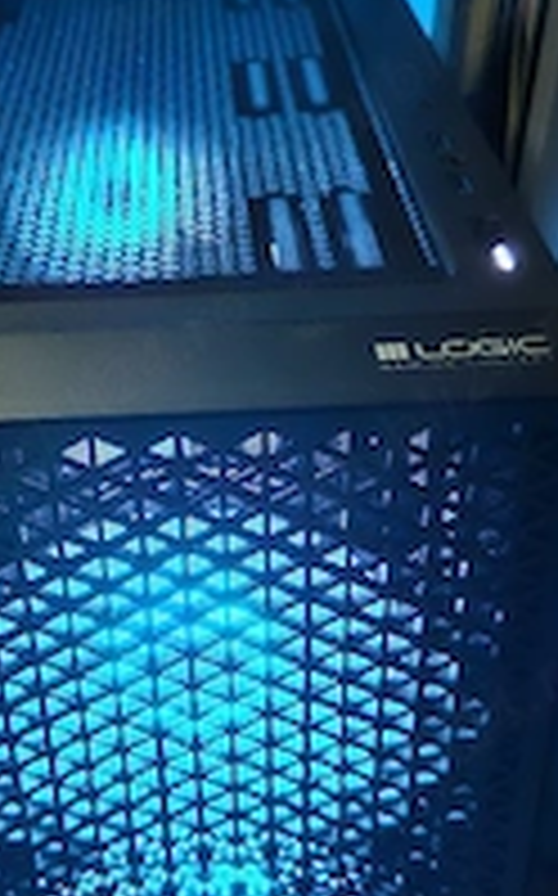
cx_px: 194
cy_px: 450
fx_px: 1195
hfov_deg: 26.2
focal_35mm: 49
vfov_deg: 41.1
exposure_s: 1/16.7
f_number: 1.8
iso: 1600
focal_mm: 5.4
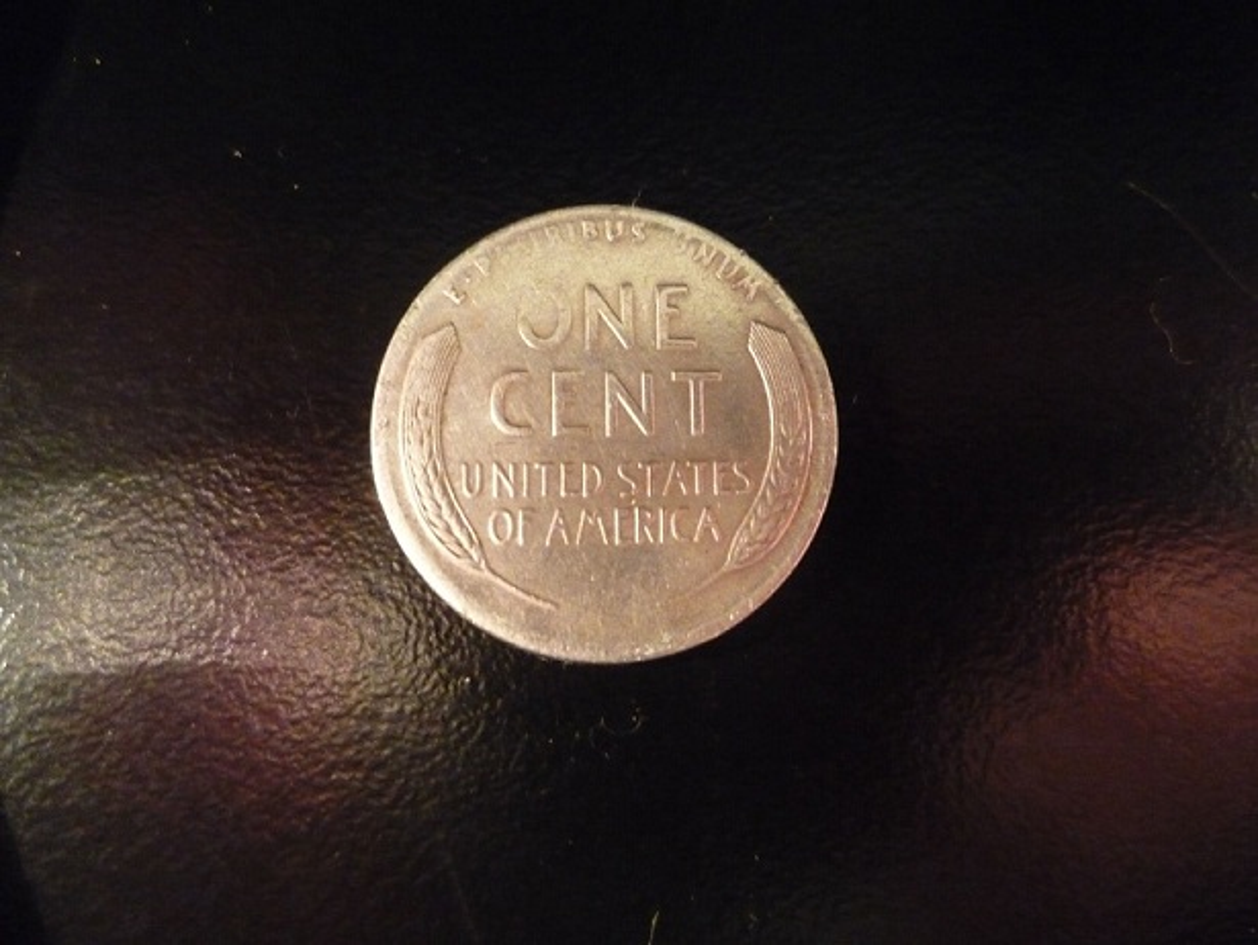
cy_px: 472
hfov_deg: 59.9
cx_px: 629
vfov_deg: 46.8
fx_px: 1091
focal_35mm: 30
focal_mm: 5.2
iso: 800
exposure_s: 1/13
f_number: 3.3
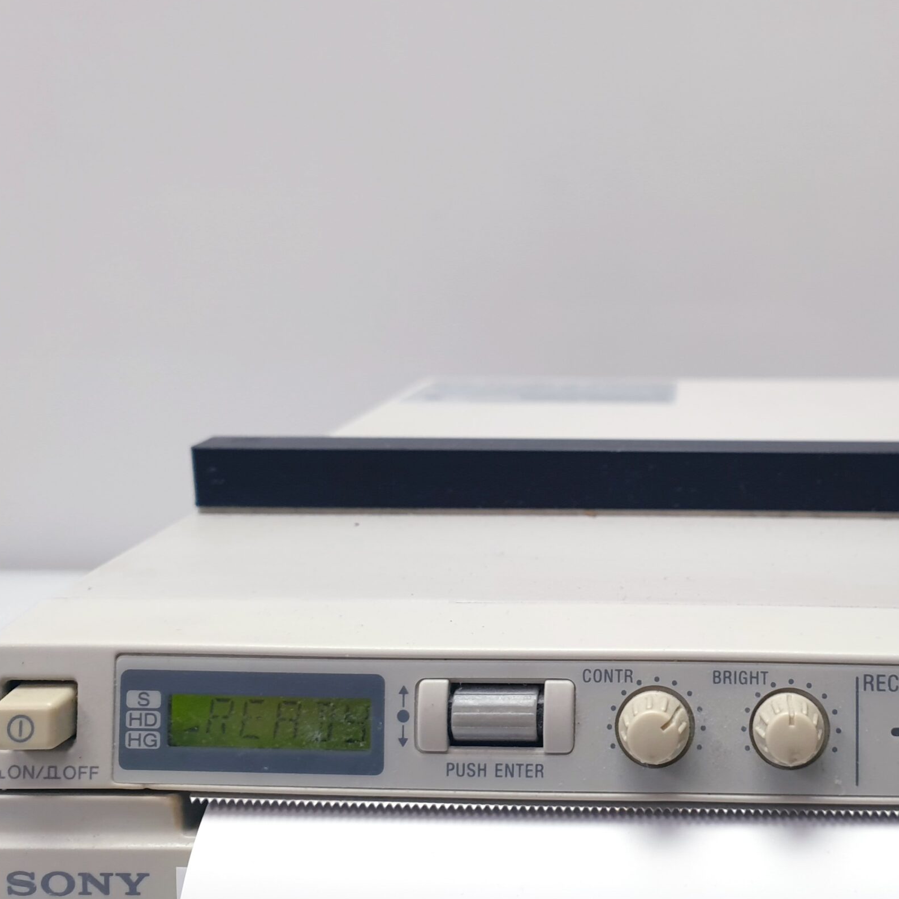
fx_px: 1087
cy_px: 472
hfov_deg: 43.4
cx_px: 680
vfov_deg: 44.9
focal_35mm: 37
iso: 100
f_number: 2.4
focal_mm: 4.3
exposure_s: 1/50
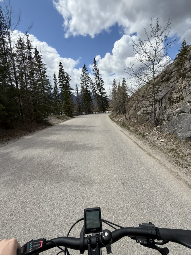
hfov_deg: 78.1
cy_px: 131
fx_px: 118
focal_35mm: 16
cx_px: 96
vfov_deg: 94.5
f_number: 2.2
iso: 50
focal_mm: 2.22
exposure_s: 1/2506
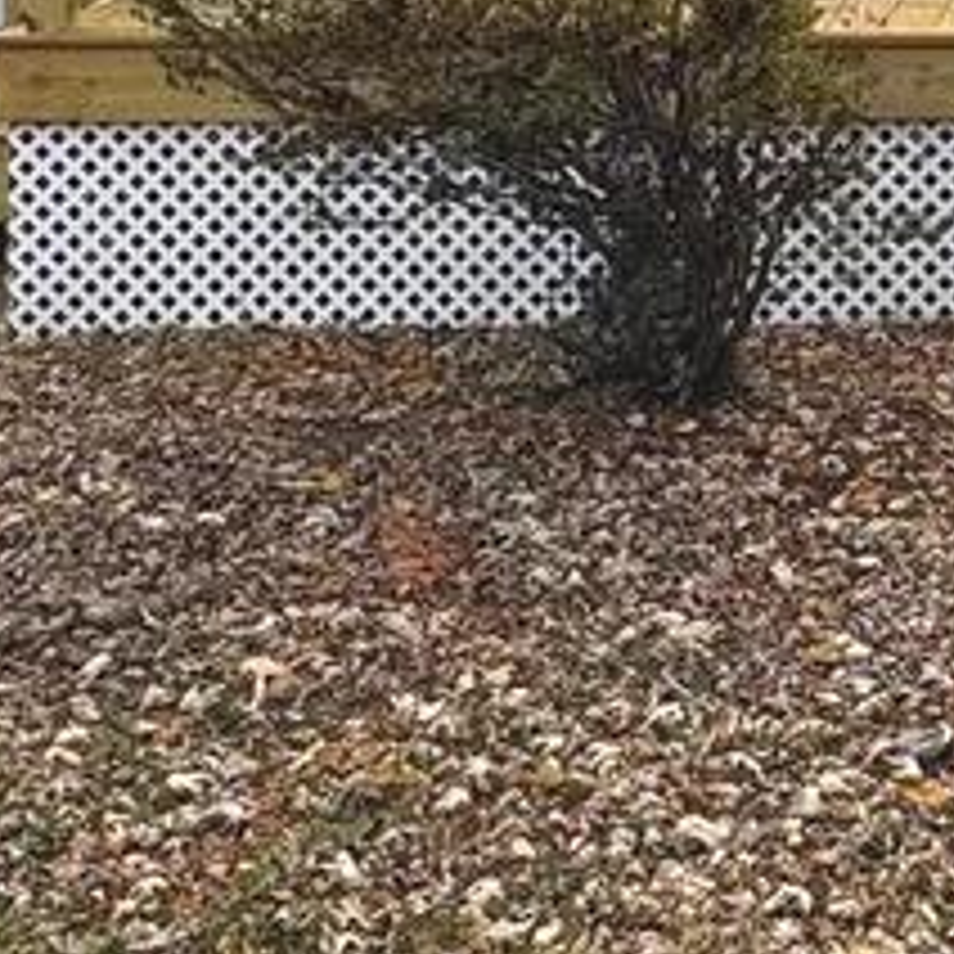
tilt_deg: -1.7
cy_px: -207
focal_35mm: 84
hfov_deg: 18.9
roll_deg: -0.5
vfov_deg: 19.4
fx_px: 2619
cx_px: 1305
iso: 50
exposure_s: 1/956
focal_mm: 2.22
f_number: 2.2
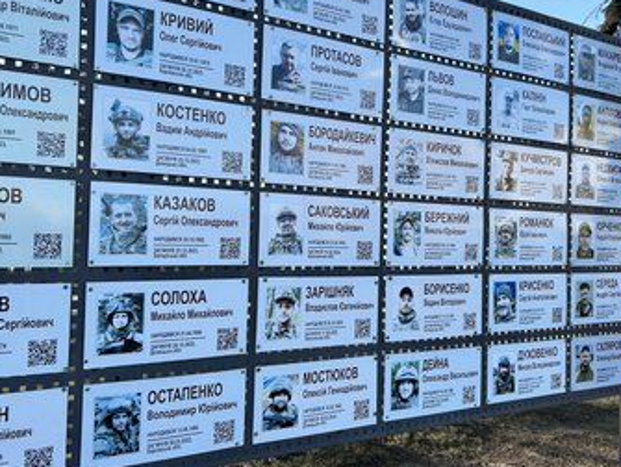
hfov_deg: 58.3
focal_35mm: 31
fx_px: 557
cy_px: 221
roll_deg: -1.2
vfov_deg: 45.5
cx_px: 328
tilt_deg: +2.0
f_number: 1.5
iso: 50
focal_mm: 5.7
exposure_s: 1/1100
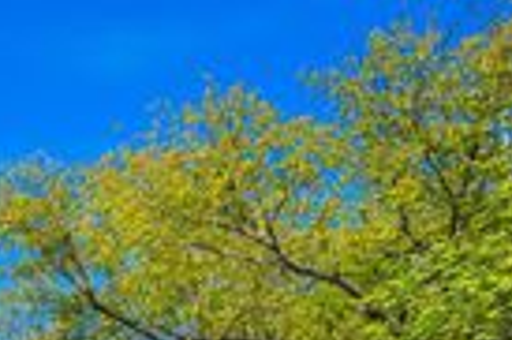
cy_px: 559
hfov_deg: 22.9
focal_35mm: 62
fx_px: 881
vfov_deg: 18.4
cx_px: -340
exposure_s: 1/400
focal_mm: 17
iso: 100
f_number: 8
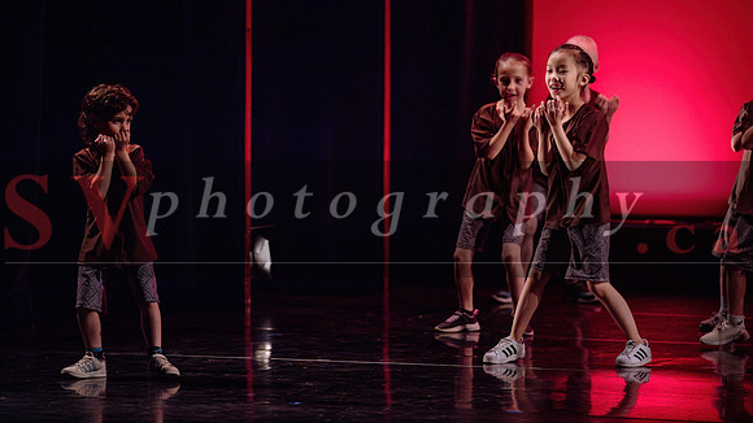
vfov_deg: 6.4
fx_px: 3769
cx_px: 319
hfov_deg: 11.4
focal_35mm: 189
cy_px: 140
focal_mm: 155
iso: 1600
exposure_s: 1/200
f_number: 2.8
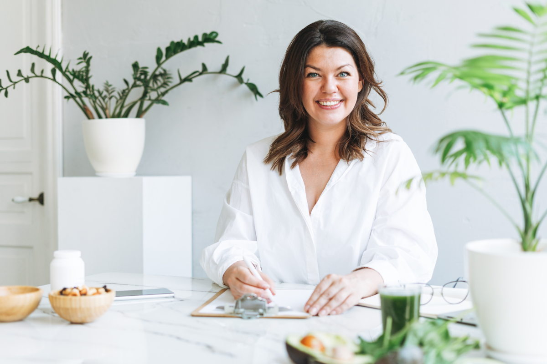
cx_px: 274
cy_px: 182
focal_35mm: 50
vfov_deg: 27.0
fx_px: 760
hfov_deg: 39.6
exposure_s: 1/160
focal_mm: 50
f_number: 2.5
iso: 200
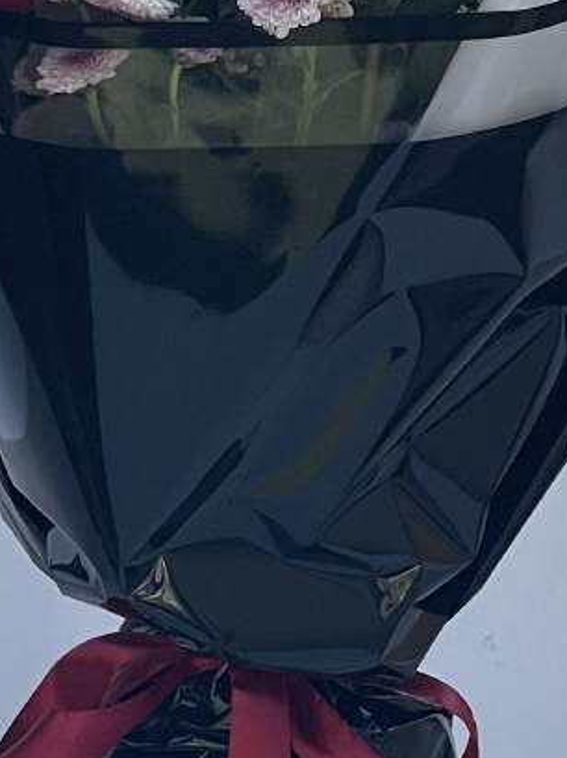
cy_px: 17
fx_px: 5140
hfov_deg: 6.3
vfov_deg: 8.4
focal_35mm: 235
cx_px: 314
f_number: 2.2
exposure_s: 1/630
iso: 20
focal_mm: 7.5
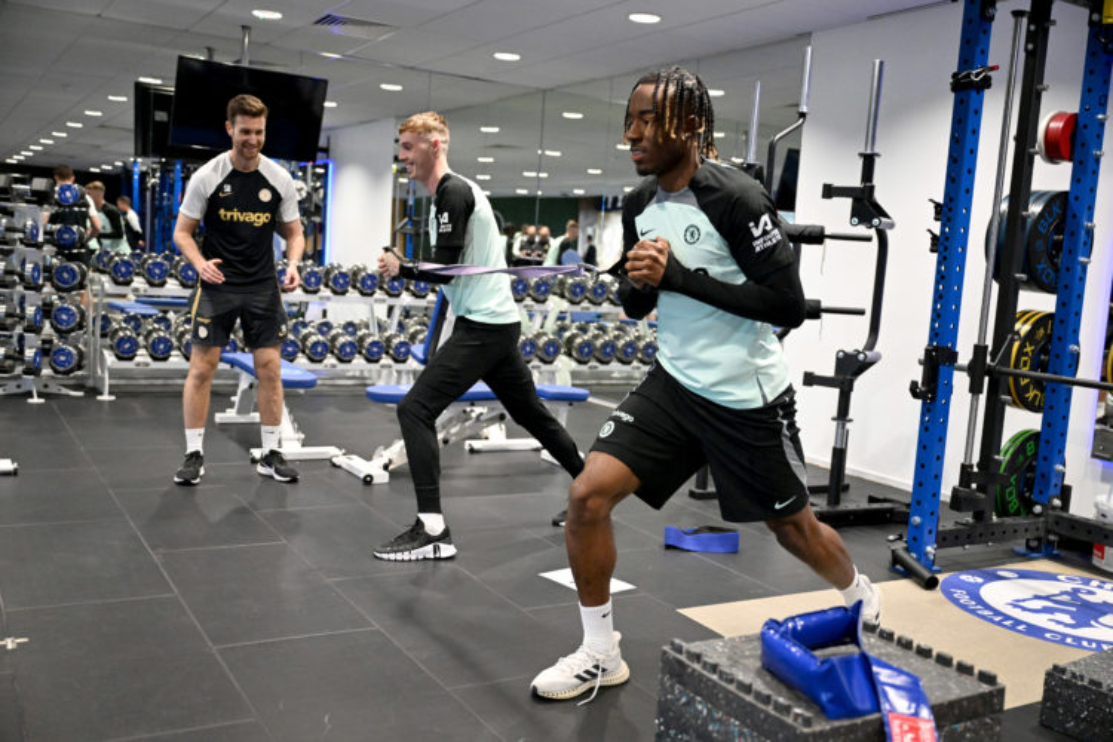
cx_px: 556
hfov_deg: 55.8
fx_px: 1051
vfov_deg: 38.9
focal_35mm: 34
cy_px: 371
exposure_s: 1/500
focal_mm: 34
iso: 5000
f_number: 2.8
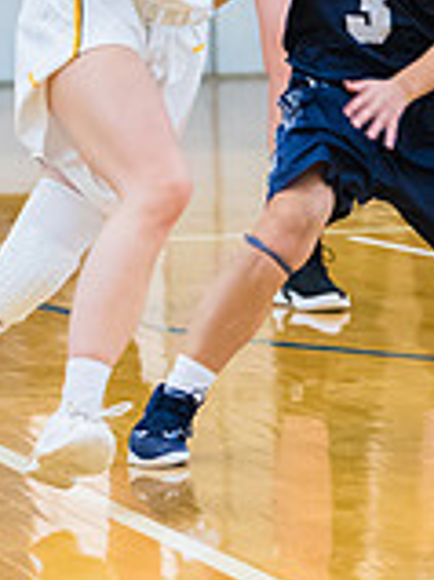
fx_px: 7918
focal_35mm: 473
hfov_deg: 3.1
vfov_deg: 4.2
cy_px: 4
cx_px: 212
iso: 3200
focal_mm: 116
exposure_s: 1/400
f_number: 3.2
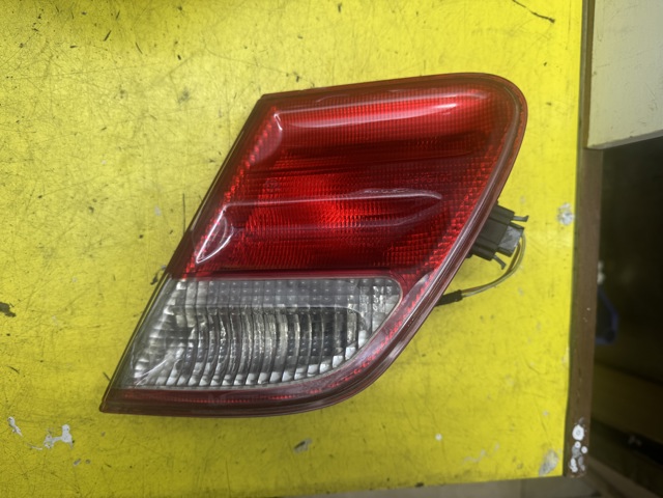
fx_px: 460
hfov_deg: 71.6
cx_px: 332
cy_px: 249
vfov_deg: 56.8
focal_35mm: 24
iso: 80
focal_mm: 6.76
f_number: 1.78
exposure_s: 1/100
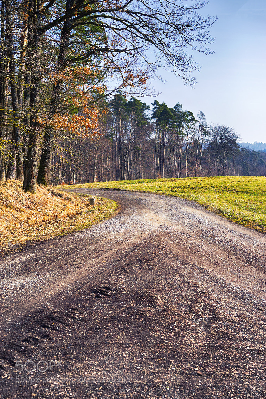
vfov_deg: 36.3
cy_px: 200
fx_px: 610
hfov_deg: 24.6
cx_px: 133
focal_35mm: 55
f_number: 6.3
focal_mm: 55
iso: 100
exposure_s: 1/200
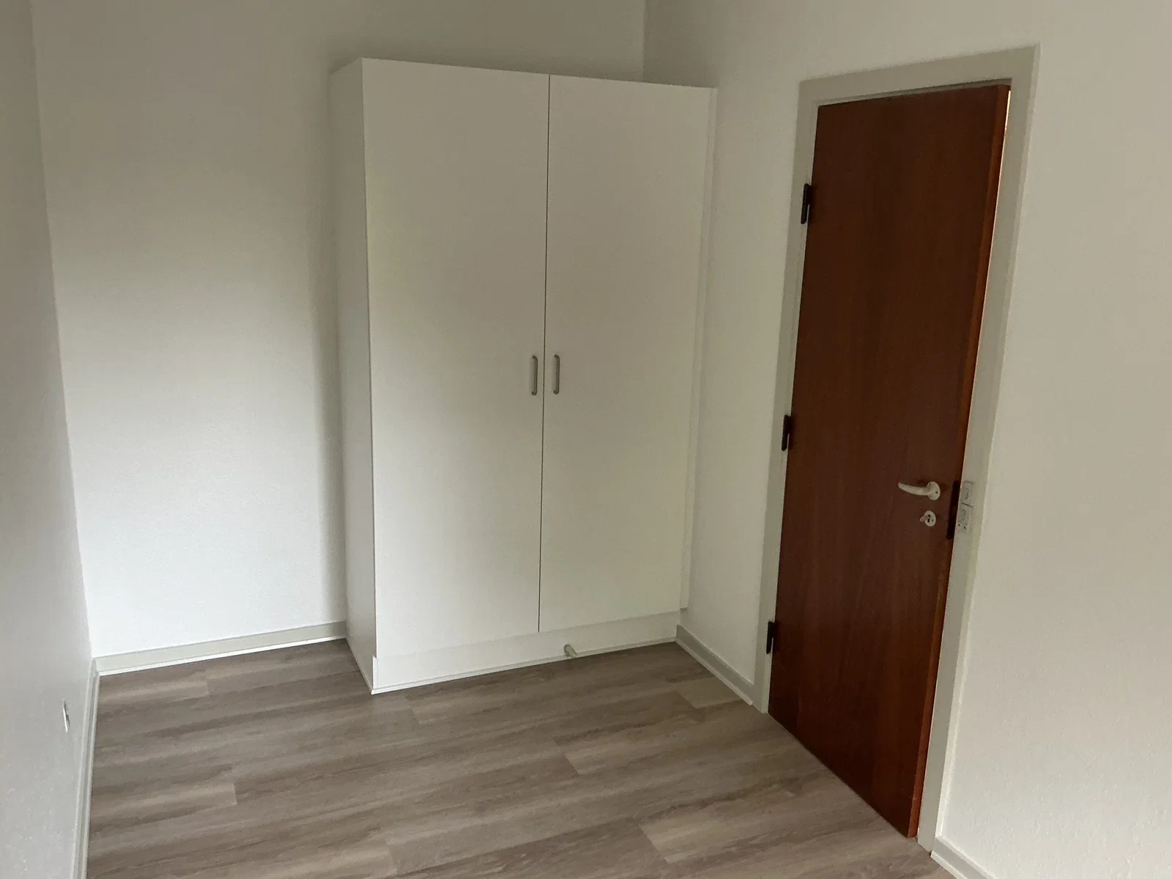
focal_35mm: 29
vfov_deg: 48.2
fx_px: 982
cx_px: 586
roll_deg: -1.1
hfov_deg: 61.7
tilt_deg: -12.5
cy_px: 440
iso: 125
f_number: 1.8
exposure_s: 1/50
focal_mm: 3
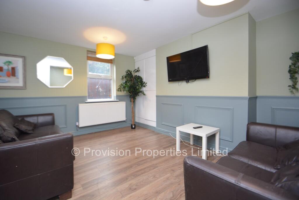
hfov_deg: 100.4
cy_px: 100
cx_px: 150
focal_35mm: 15
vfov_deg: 77.4
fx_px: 125
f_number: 3.5
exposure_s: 1/30
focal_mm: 10
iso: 800
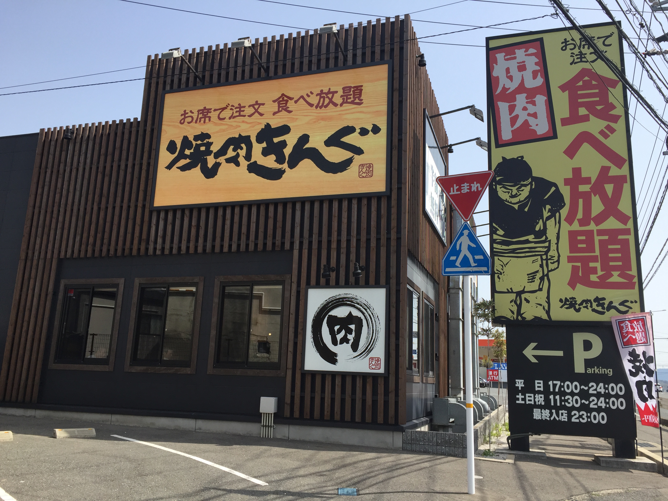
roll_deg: -2.2
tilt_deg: +12.7
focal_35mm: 29
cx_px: 334
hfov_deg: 61.7
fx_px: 560
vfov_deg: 48.2
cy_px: 250
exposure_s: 1/1068
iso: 32
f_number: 2.2
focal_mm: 4.15
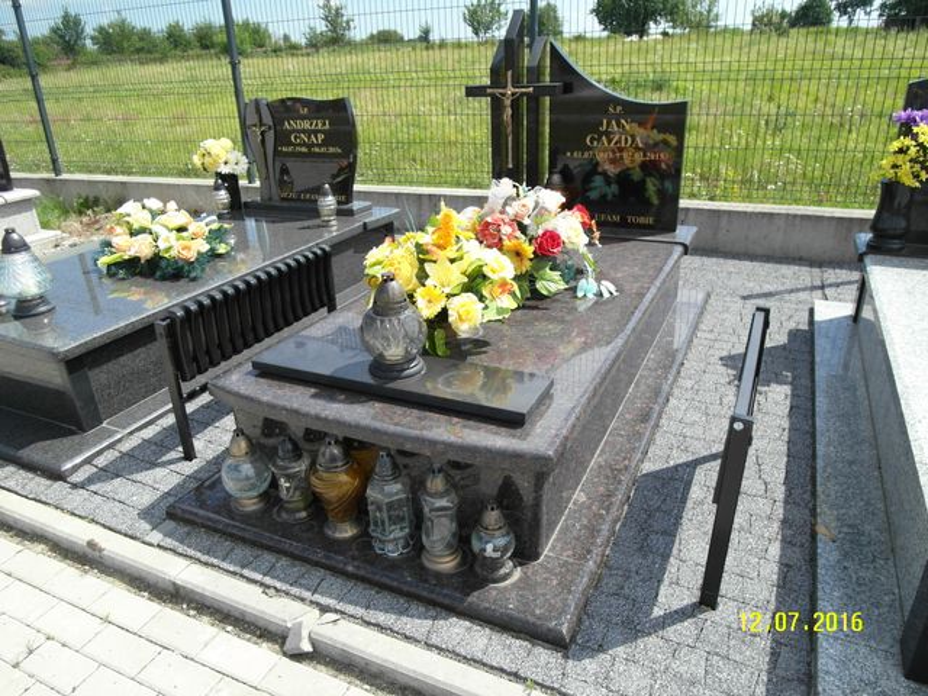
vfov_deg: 56.8
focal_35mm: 24
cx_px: 464
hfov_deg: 71.6
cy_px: 348
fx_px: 643
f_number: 2.5
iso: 80
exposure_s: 1/1500
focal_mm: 5.2
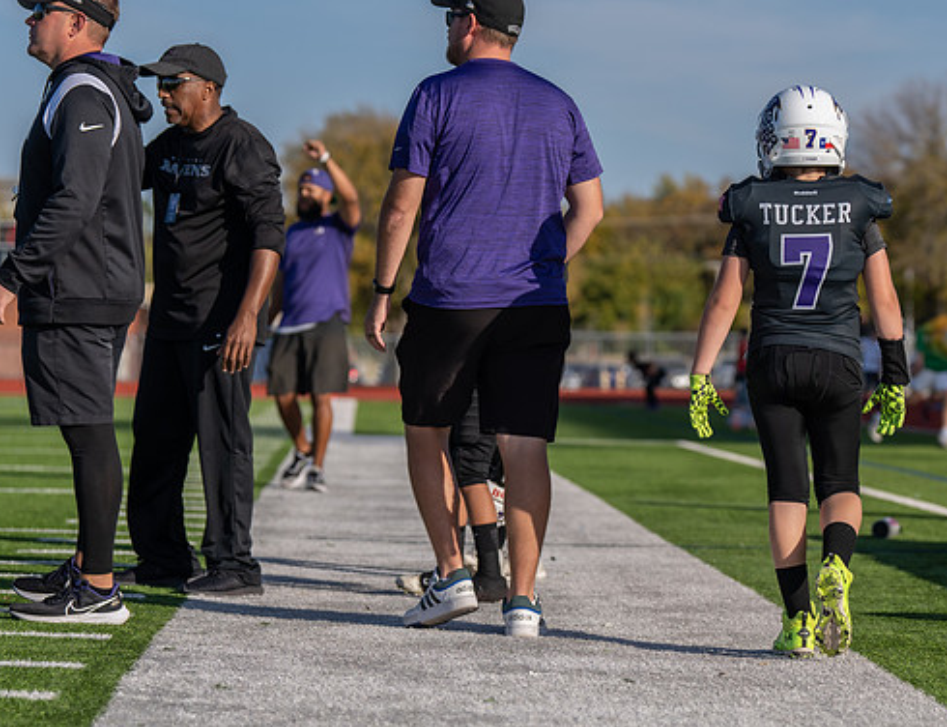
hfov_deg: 13.3
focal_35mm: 147
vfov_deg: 10.2
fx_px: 4055
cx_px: 671
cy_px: 354
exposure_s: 1/2500
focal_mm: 95
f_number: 3.2
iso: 125
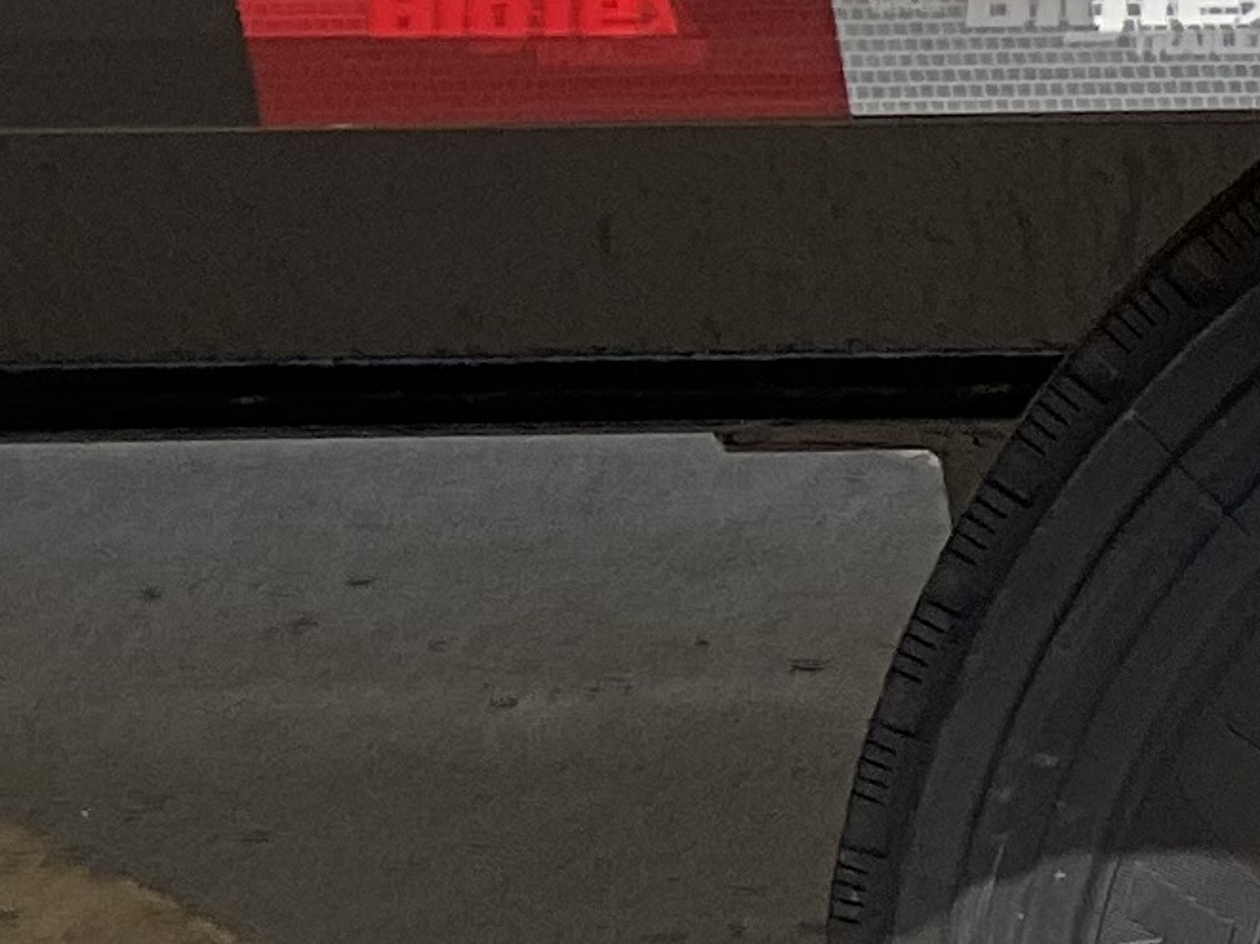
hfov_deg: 9.2
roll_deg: -0.8
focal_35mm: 177
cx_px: 3652
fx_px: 6439
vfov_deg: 8.2
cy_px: 1434
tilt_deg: -22.0
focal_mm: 3
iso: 16
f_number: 1.8
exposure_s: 1/2959
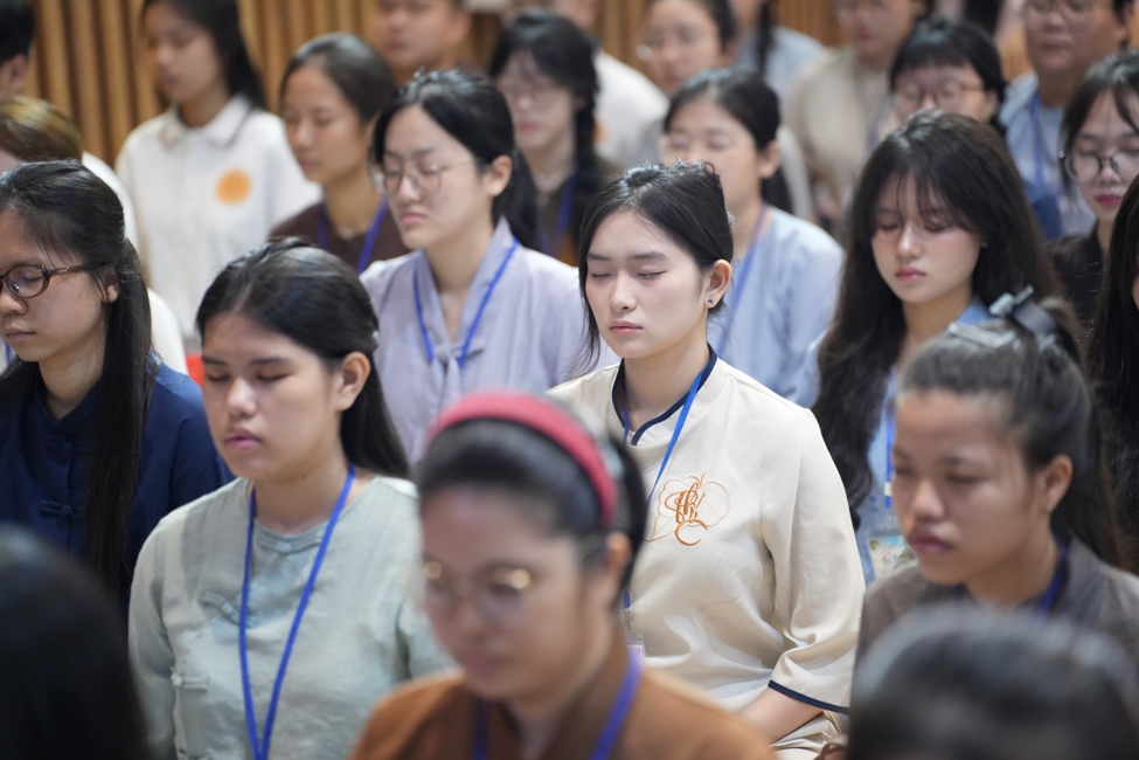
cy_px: 380
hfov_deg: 13.7
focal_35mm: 150
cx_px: 570
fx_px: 4745
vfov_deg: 9.1
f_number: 2.8
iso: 4000
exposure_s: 1/160
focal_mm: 150
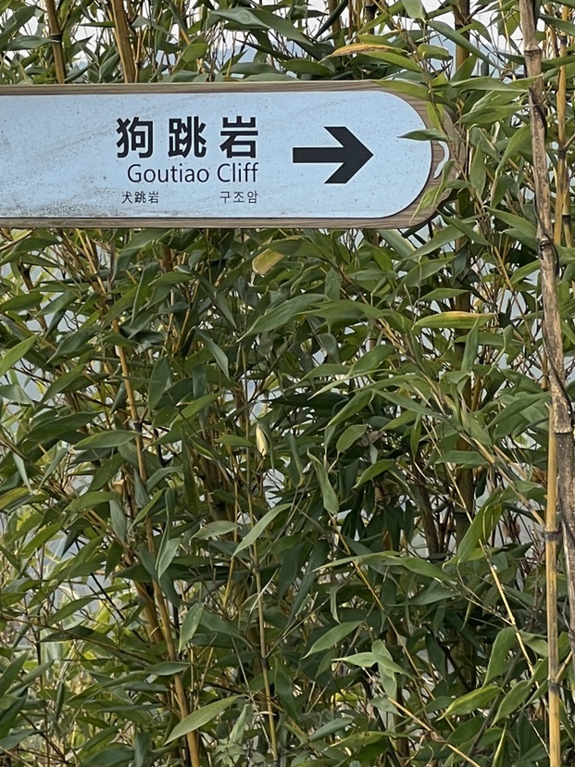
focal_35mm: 186
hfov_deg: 7.9
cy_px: 72
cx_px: -98
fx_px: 4119
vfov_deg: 10.6
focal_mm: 9
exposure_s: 1/315
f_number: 2.8
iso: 32
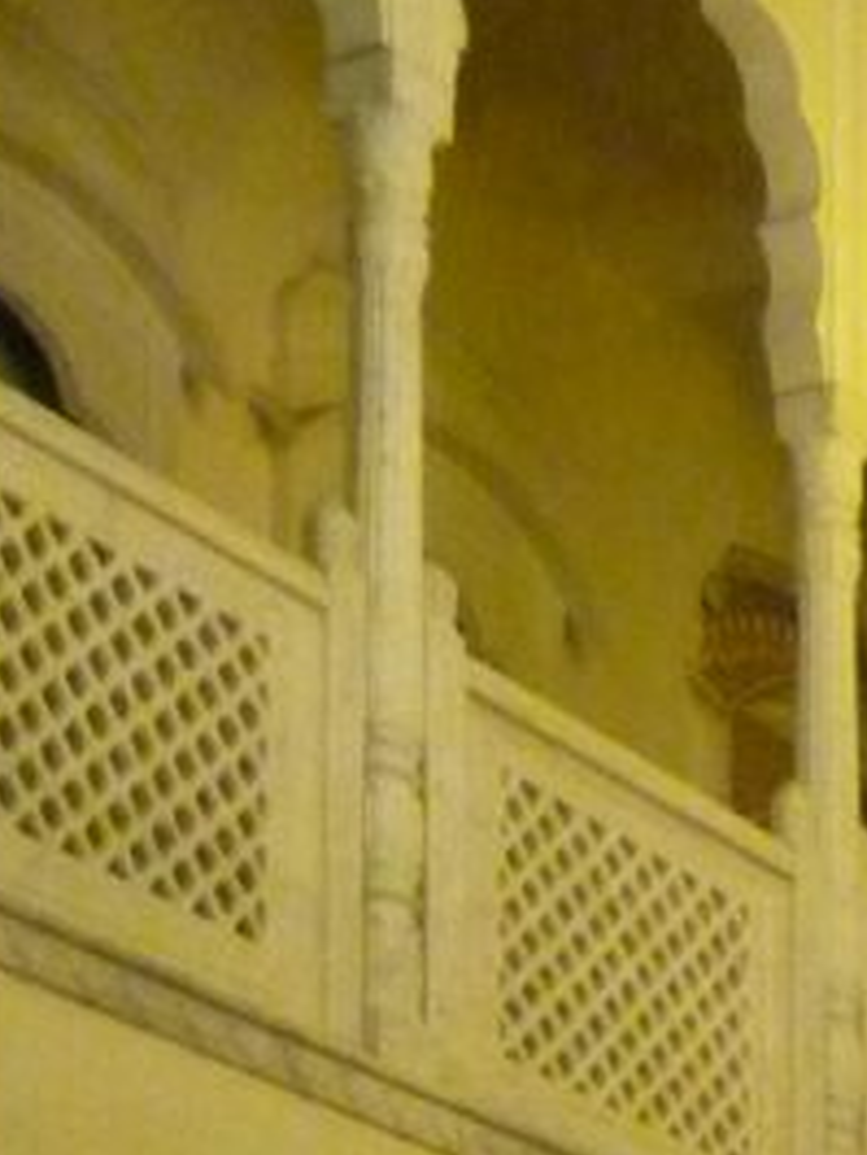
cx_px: 1547
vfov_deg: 15.0
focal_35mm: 113
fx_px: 3771
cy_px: 2105
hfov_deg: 12.1
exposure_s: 1/50
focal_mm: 4.4
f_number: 2.8
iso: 800
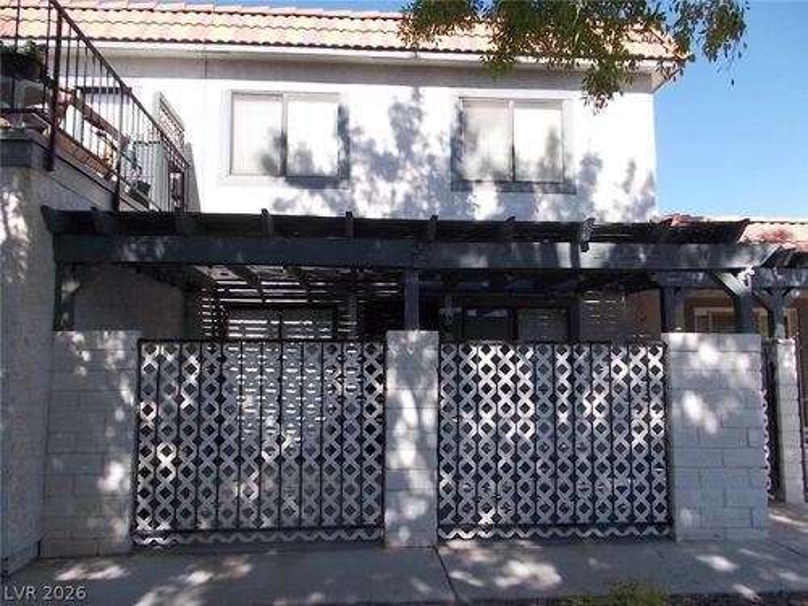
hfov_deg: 67.3
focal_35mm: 26
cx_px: 404
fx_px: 607
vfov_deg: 53.1
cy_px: 303
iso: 80
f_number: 3.2
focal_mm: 4.6
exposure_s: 1/400
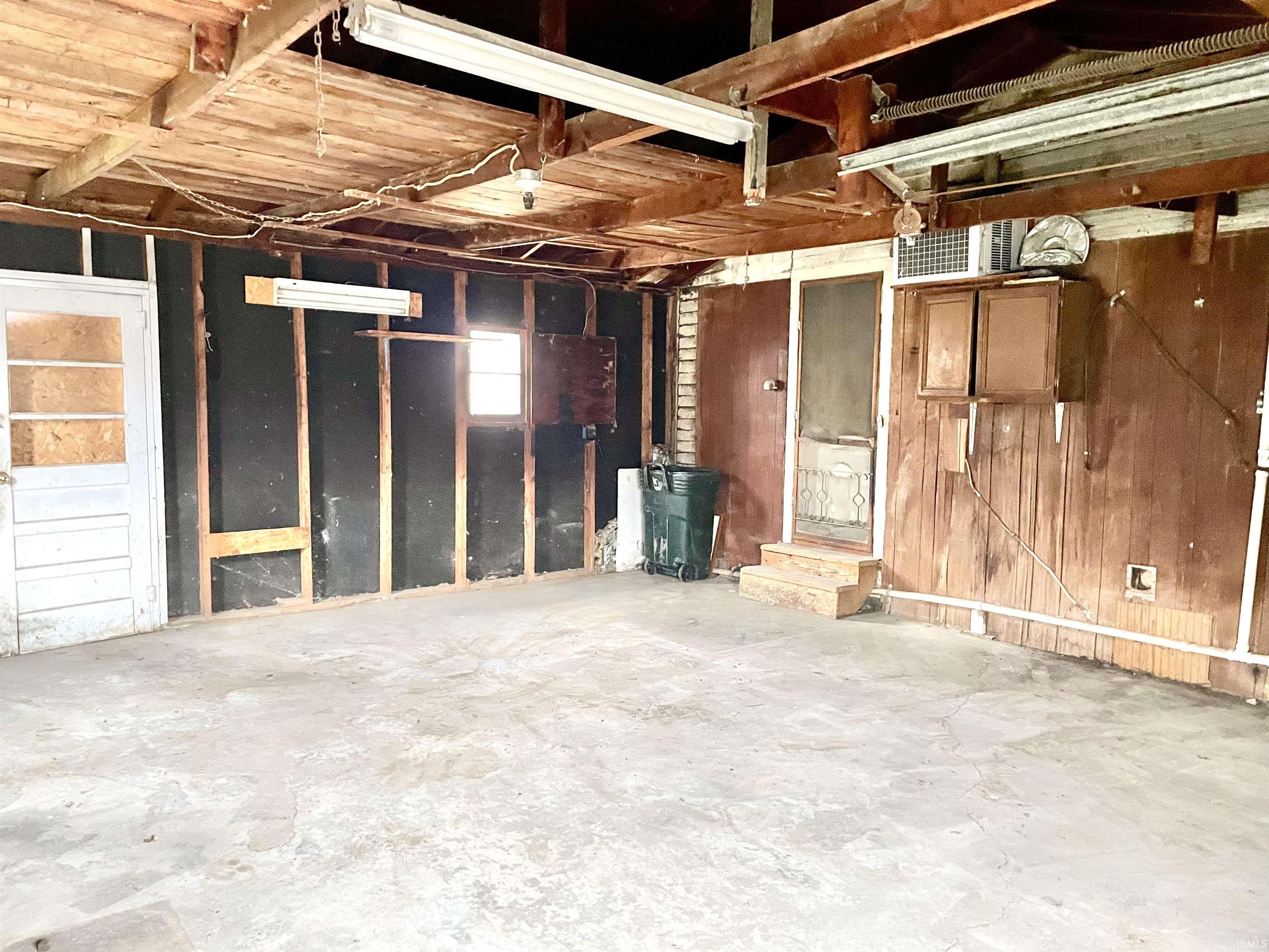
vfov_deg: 53.1
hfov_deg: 67.3
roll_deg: -0.5
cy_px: 476
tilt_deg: -5.2
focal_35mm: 26
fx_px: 953
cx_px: 634
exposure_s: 1/40
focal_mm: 4.2
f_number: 1.6
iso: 500
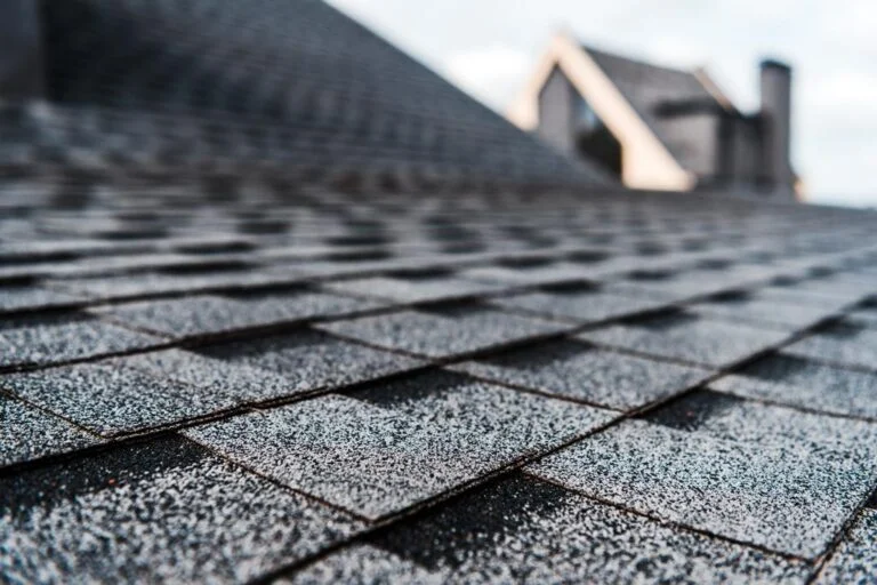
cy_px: 292
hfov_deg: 53.1
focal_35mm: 36
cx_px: 438
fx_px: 877
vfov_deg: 36.9
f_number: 3.5
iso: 100
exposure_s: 1/1600
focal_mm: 36
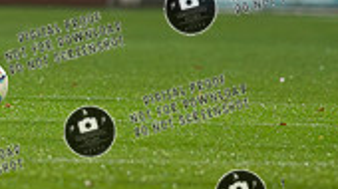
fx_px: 15364
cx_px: -143
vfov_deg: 0.7
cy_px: -124
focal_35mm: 1717
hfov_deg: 1.3
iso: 3200
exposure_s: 1/1250
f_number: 3.5
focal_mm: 300
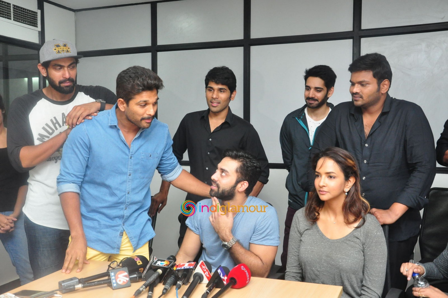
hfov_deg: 49.6
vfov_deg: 34.1
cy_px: 149
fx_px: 485
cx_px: 224
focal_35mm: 39
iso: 1600
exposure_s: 1/125
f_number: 6.3
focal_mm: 26
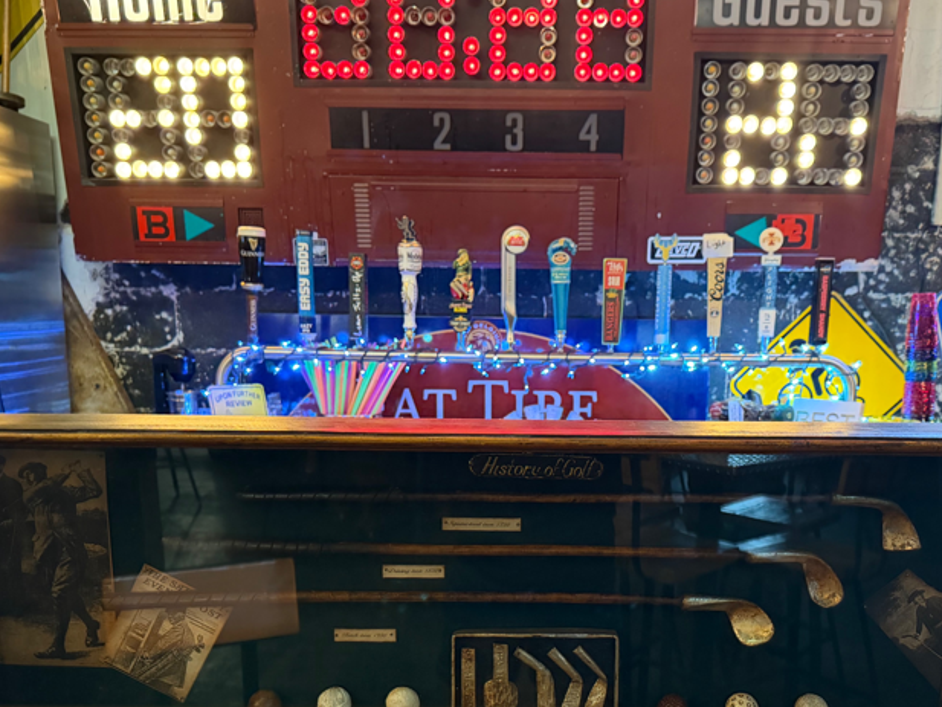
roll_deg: -0.7
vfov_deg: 40.1
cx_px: 540
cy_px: 483
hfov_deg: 52.4
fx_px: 953
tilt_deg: -10.4
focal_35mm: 35
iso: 1000
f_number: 1.78
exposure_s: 1/40
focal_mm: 6.76
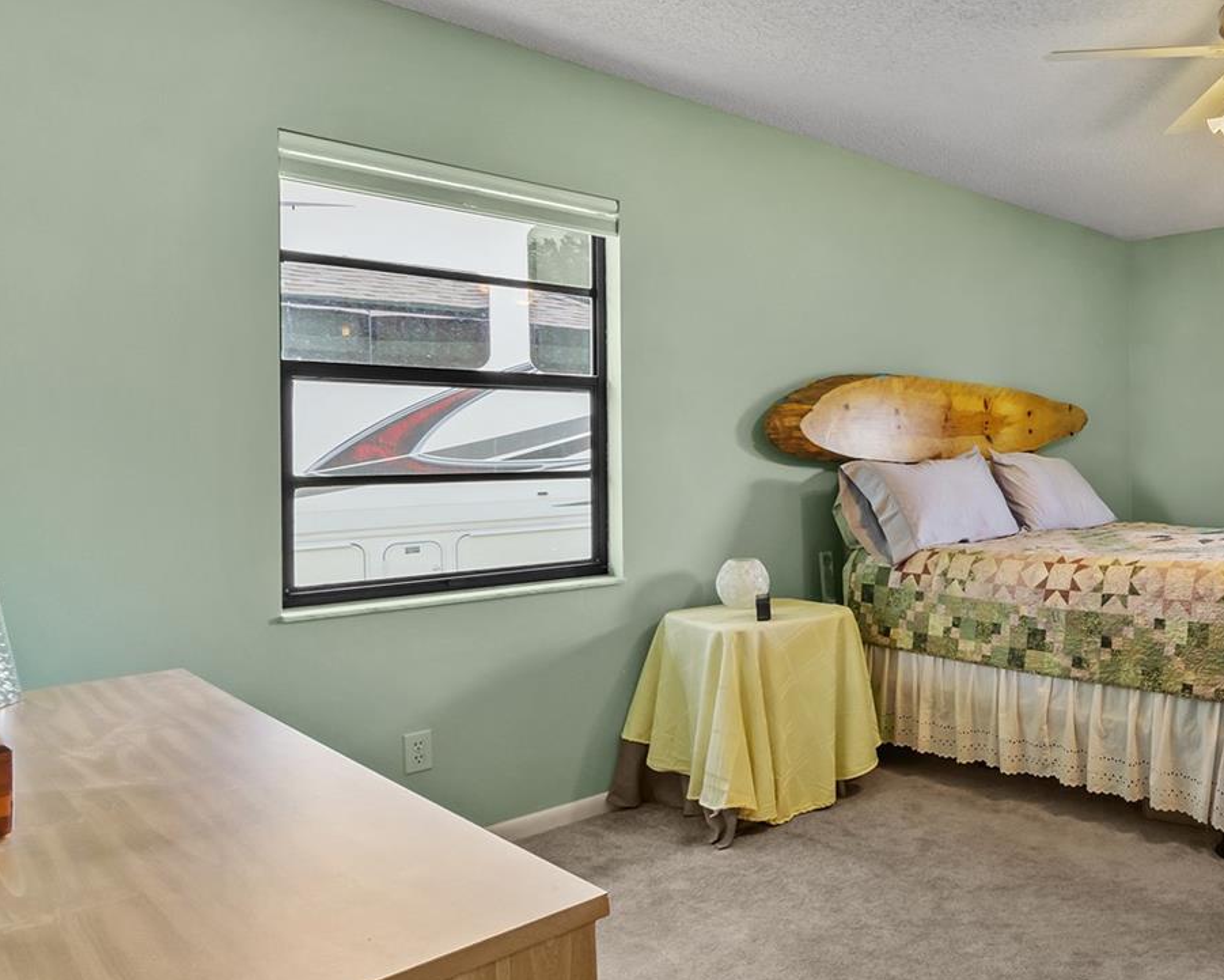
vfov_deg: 56.8
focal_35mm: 25
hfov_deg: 59.8
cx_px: 1060
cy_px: 459
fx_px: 906
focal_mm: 10
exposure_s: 1.6
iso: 200
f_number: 14
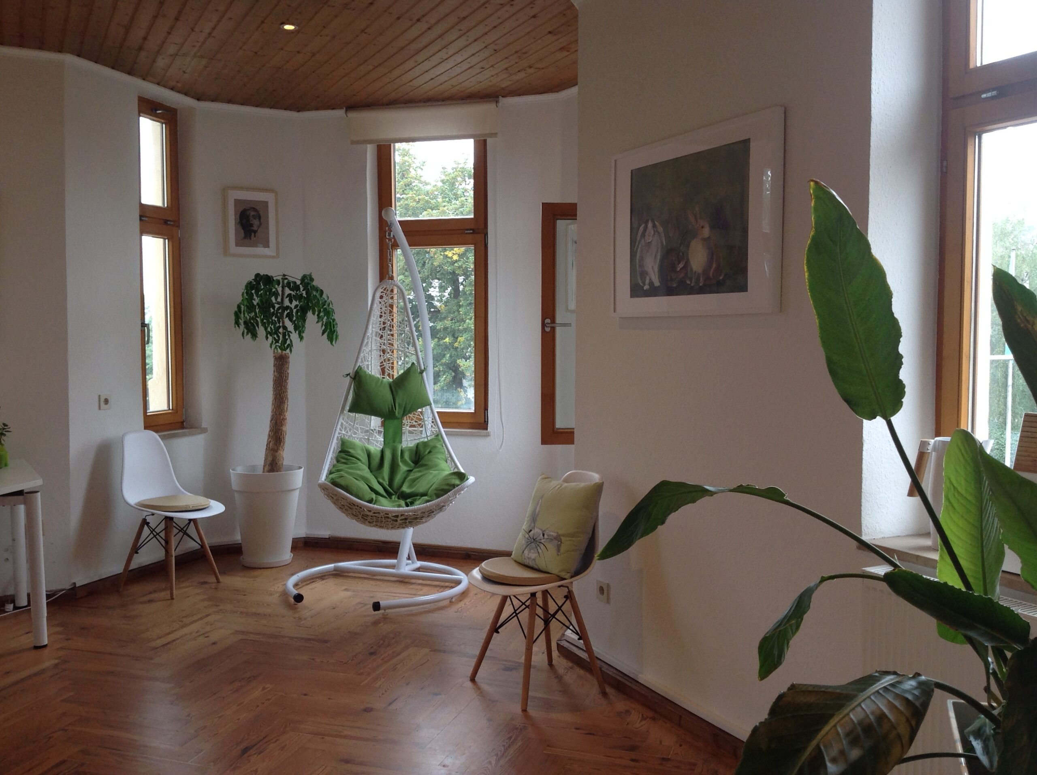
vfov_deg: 40.6
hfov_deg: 52.7
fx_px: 1047
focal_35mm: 35
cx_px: 518
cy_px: 388
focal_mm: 4.28
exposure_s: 1/60
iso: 80
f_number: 2.4
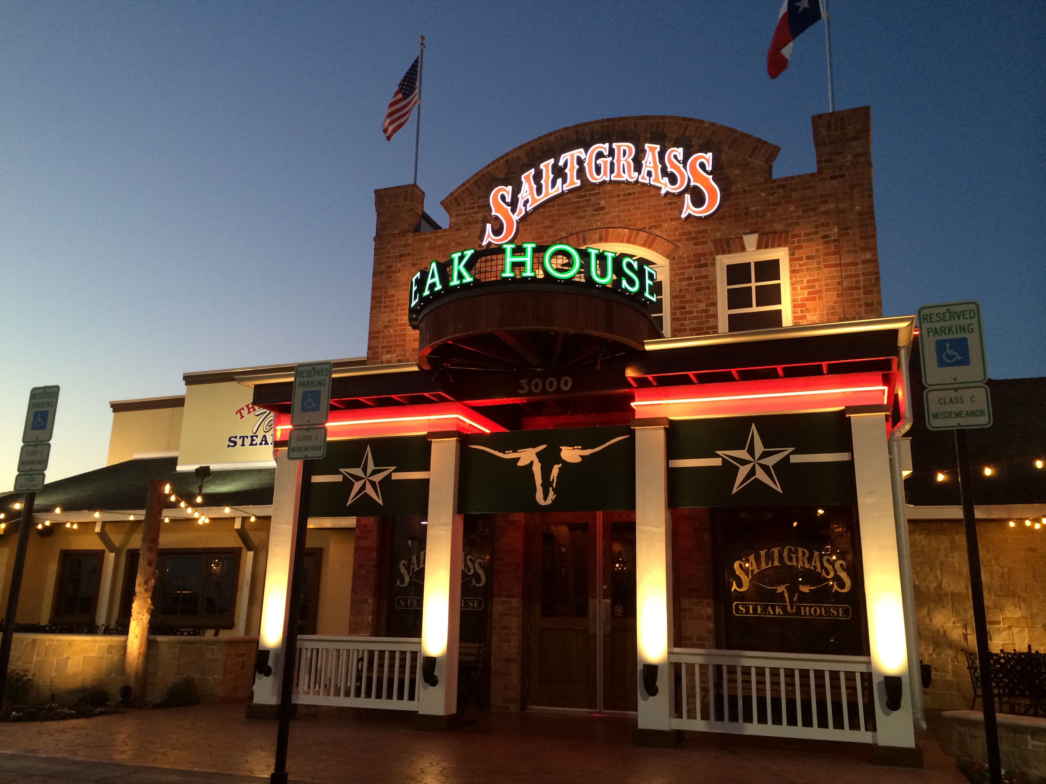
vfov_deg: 46.8
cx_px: 523
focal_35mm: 30
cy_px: 392
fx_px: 907
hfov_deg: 60.0
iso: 125
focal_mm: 4.12
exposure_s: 1/30
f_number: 2.2
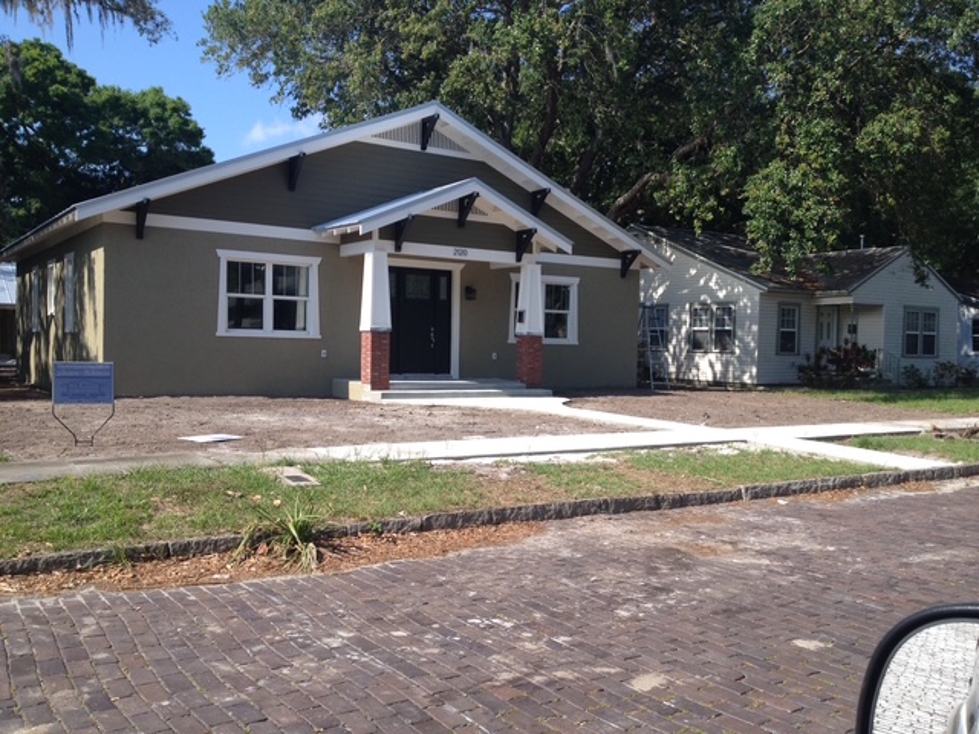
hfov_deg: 52.6
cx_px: 490
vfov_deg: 40.7
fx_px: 990
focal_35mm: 35
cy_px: 367
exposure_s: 1/1004
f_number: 2.4
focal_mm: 4.28
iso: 50
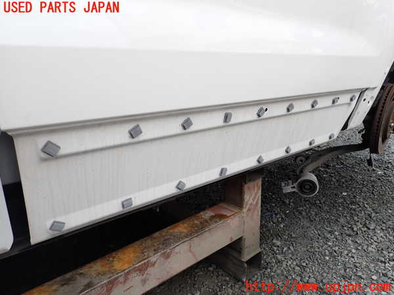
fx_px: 285
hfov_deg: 69.4
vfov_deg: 54.9
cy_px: 148
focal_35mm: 25
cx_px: 197
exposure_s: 1/320
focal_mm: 4.5
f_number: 2.8
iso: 100
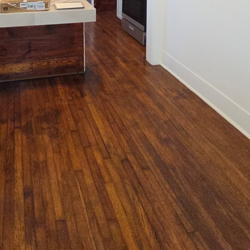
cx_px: 57
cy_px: -31
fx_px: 237
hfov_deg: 52.7
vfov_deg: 42.4
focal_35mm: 29
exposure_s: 1/60
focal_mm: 2.2
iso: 320
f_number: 2.2
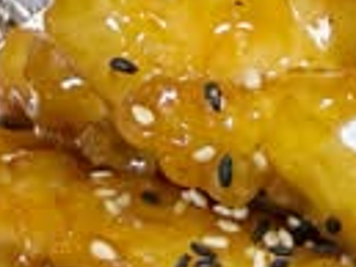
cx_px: 511
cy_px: 418
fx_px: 1122
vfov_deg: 12.8
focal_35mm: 109
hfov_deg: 16.6
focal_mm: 2.22
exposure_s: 1/120
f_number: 2.2
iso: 320
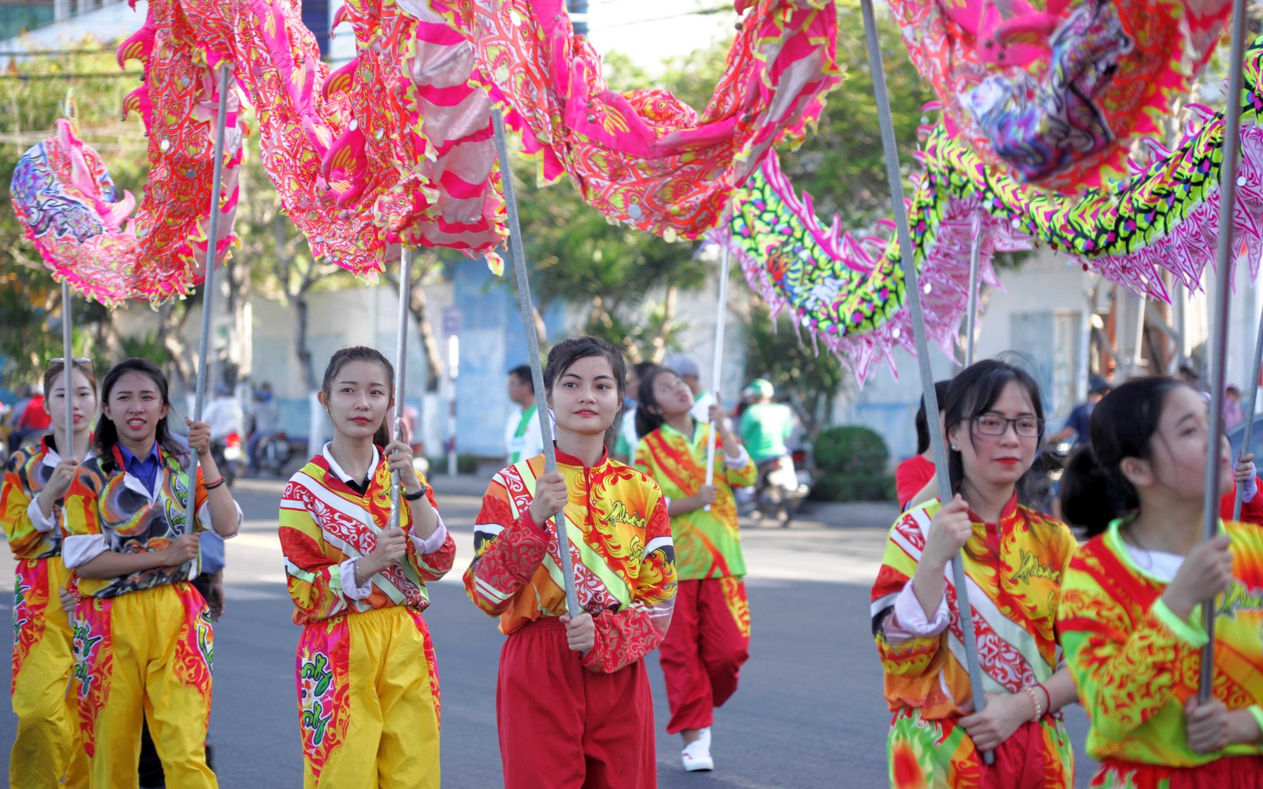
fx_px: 3889
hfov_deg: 18.4
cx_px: 636
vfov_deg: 11.6
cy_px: 384
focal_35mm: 113
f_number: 4.2
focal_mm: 110
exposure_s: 1/125
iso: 200
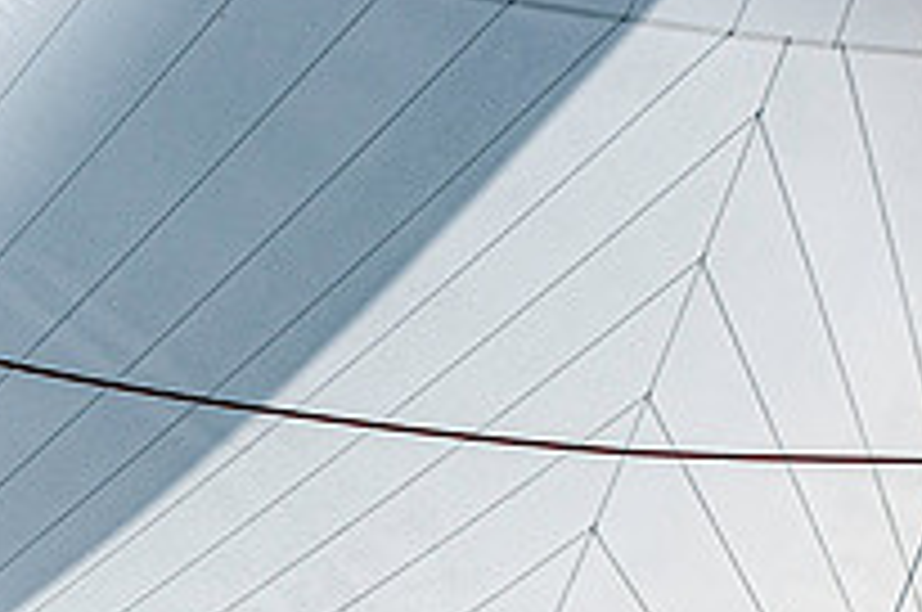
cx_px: -198
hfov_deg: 6.5
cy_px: 855
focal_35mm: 317
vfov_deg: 4.3
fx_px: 8106
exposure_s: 1/4000
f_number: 5
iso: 320
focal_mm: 112
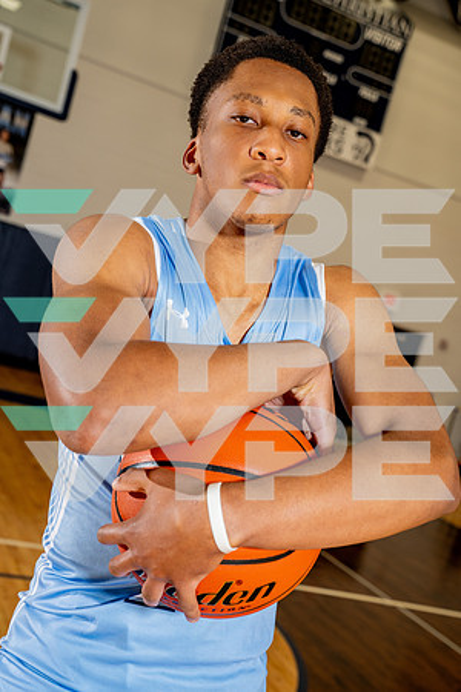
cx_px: 230
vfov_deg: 40.3
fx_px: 941
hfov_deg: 27.5
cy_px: 346
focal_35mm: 49
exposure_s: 1/250
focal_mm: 49
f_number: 5.6
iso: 400
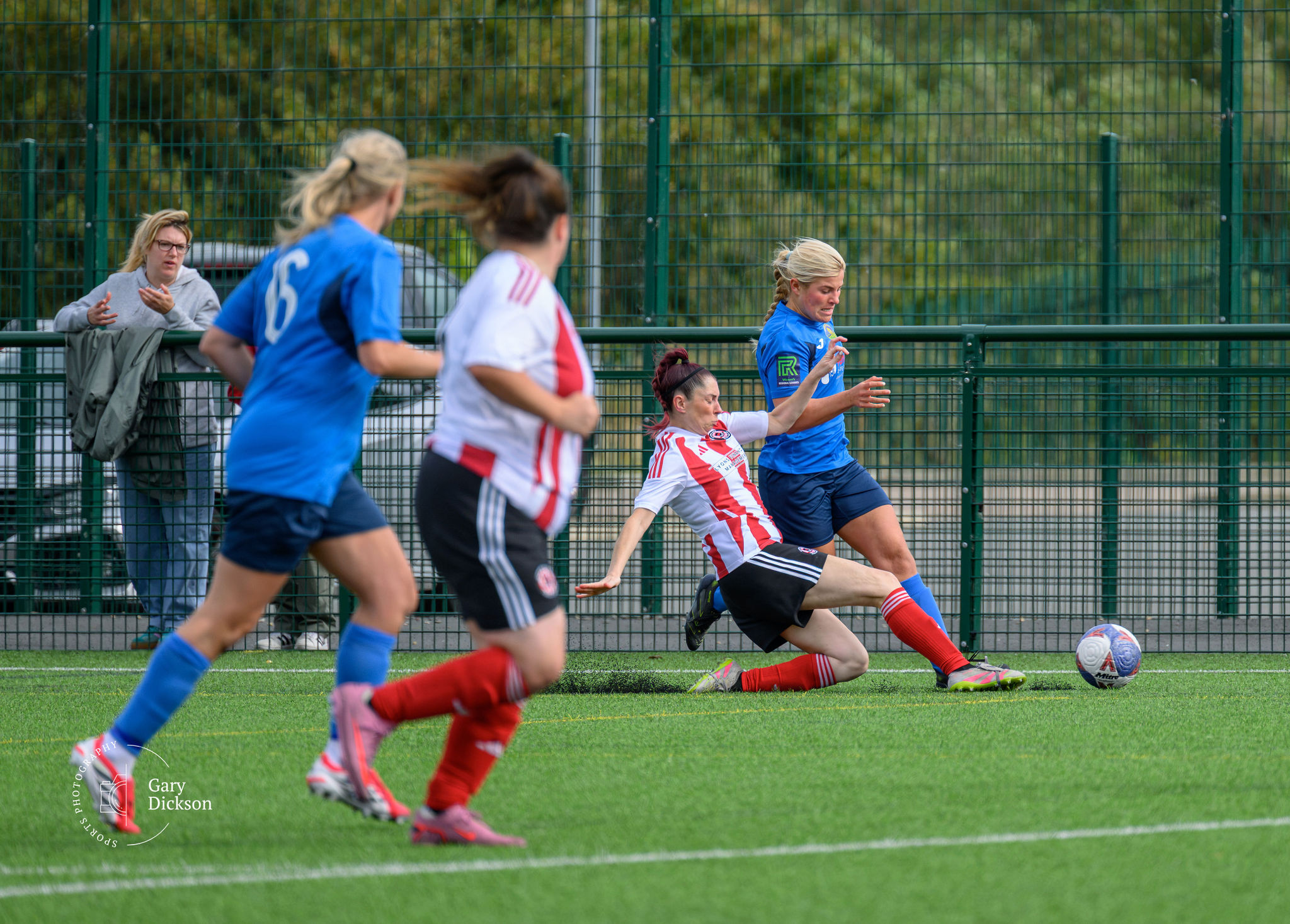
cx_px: 837
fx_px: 20135
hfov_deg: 3.7
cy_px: 381
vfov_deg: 2.6
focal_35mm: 549
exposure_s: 1/2000
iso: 1000
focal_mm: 400
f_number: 5.6
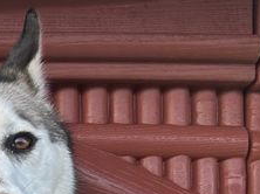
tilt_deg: +2.2
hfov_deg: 12.2
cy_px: 337
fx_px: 1125
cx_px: -193
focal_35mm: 150
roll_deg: +0.6
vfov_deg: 9.4
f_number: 1.5
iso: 40
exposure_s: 1/238
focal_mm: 5.7
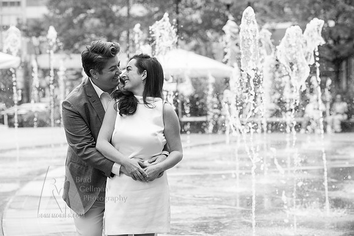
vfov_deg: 11.0
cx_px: 177
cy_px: 118
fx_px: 1229
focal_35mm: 125
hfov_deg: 16.4
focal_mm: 125
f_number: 5
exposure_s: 1/500
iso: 800
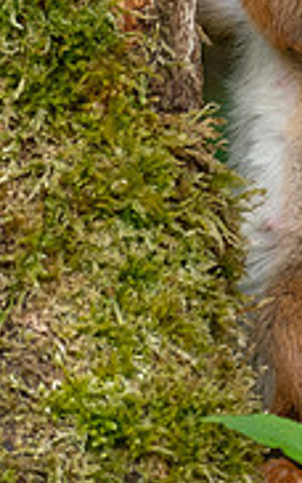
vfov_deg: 0.9
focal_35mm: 2215
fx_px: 29123
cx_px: 361
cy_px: -21
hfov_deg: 0.6
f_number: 4
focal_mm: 300
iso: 640
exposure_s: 1/640
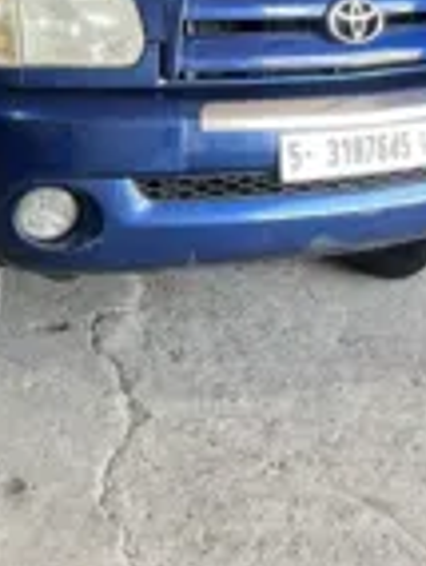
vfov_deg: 24.1
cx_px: 64
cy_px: -124
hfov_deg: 19.9
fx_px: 1194
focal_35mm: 73
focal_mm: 4.2
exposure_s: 1/50
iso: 80
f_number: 1.6
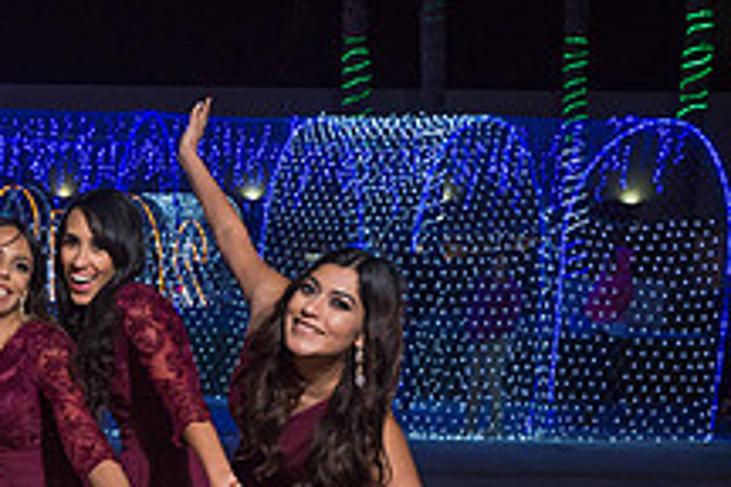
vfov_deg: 15.7
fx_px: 1746
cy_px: 458
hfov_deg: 21.8
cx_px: -152
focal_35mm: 86
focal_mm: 32
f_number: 3.5
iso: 1600
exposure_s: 1/125
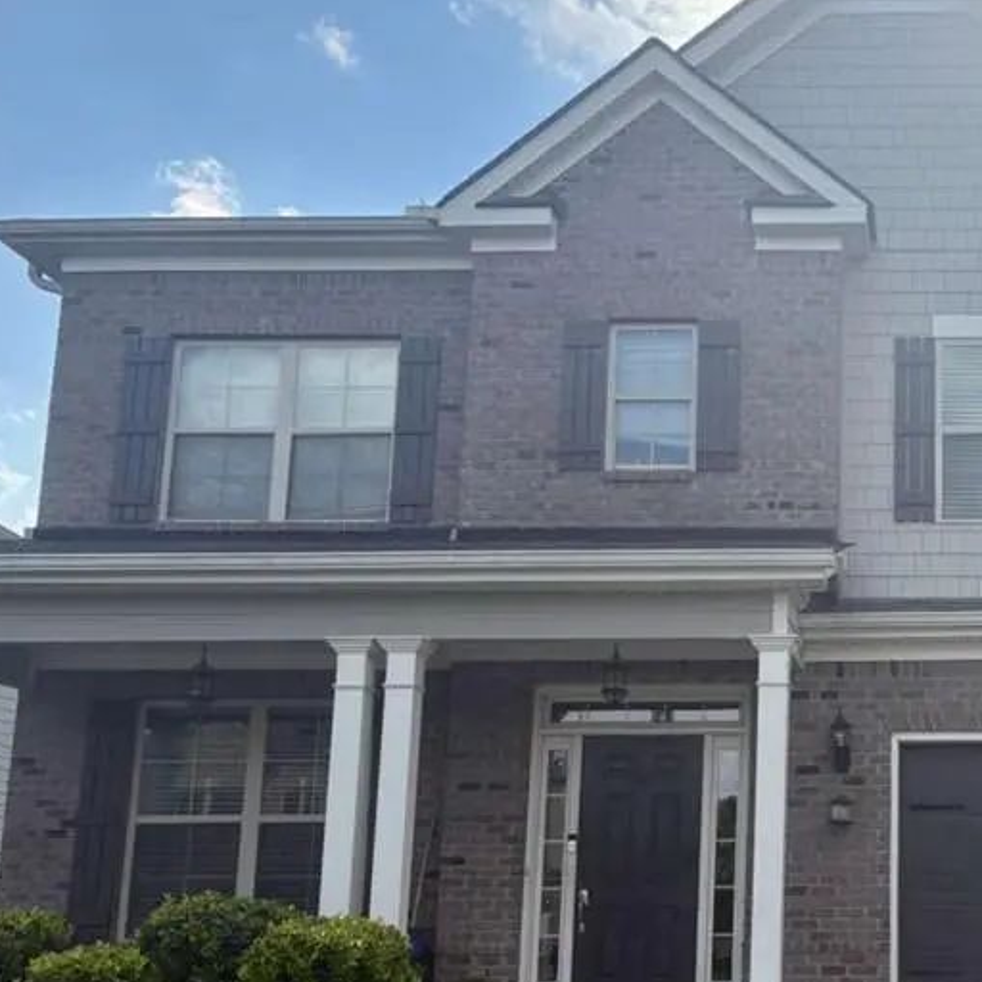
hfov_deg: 34.1
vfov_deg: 36.4
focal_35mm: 46
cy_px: 658
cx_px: 938
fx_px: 1476
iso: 64
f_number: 1.6
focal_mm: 5.96
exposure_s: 1/3125
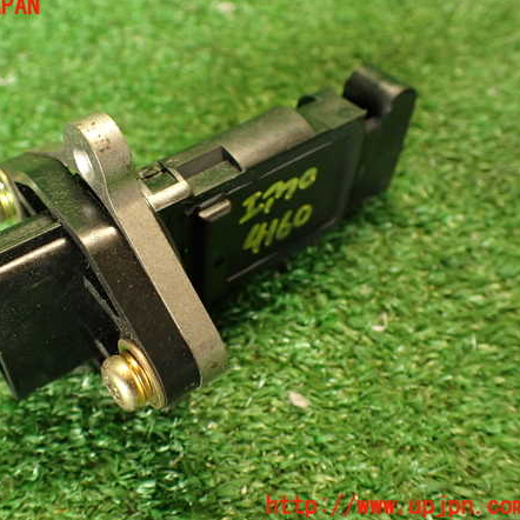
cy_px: 256
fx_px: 612
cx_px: 179
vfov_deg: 46.0
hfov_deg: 45.4
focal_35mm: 36
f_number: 2.3
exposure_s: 1/30
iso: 400
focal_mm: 5.4
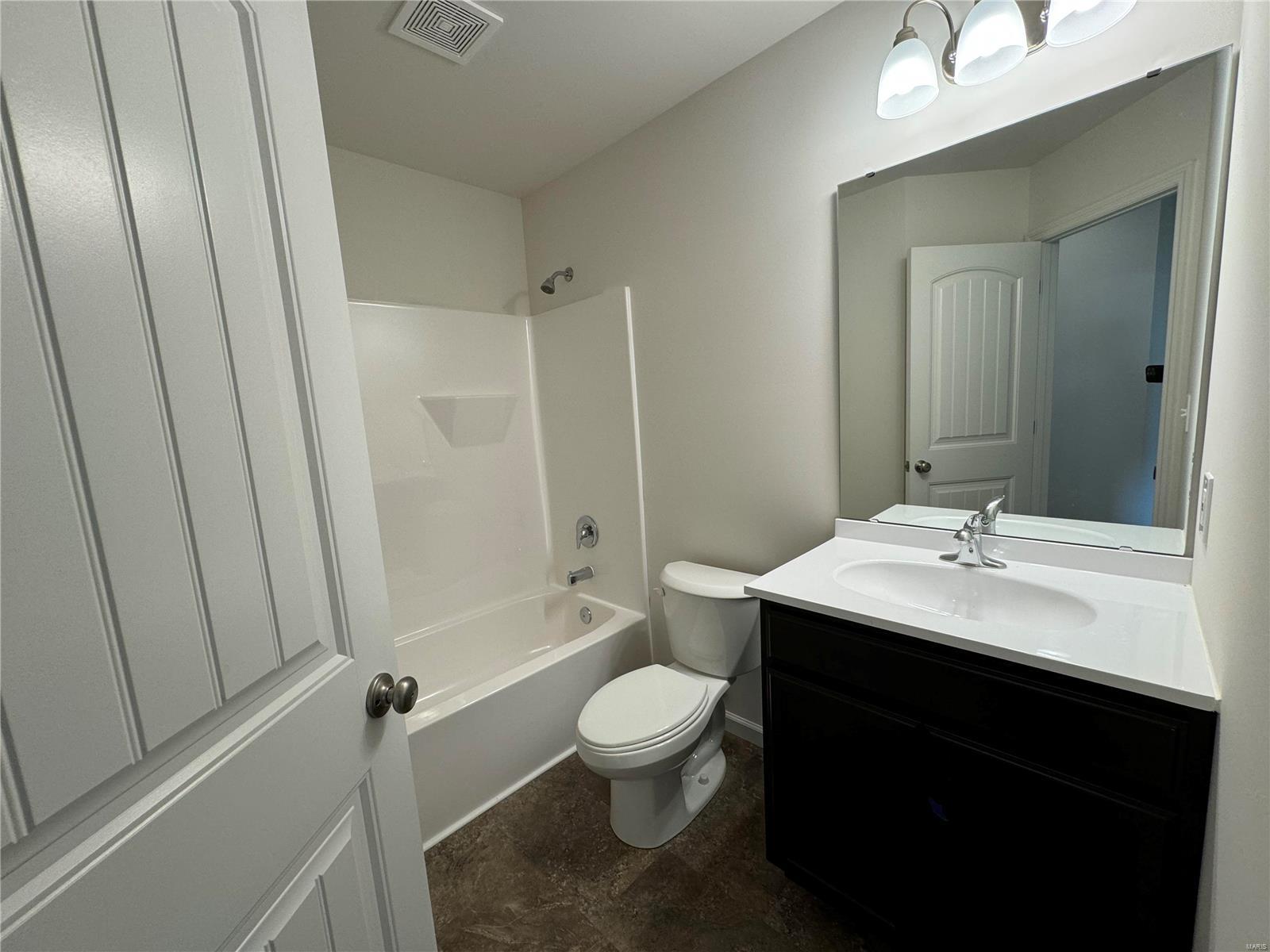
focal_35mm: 14
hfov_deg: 102.1
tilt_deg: -7.4
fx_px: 514
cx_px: 635
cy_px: 476
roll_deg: +3.3
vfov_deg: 85.7
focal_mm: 2.22
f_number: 2.2
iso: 125
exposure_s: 1/99
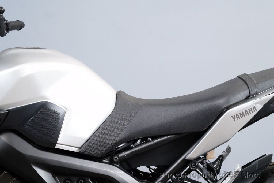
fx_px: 799
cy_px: 92
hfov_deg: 19.5
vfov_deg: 13.0
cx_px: 137
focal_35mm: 105
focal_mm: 105
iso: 5000
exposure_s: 1/80
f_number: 9
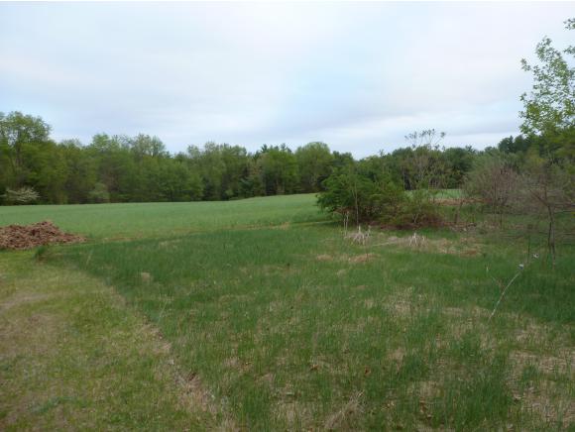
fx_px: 399
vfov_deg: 56.9
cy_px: 216
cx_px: 288
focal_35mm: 24
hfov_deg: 71.6
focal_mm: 4.3
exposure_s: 1/60
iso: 100
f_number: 3.3
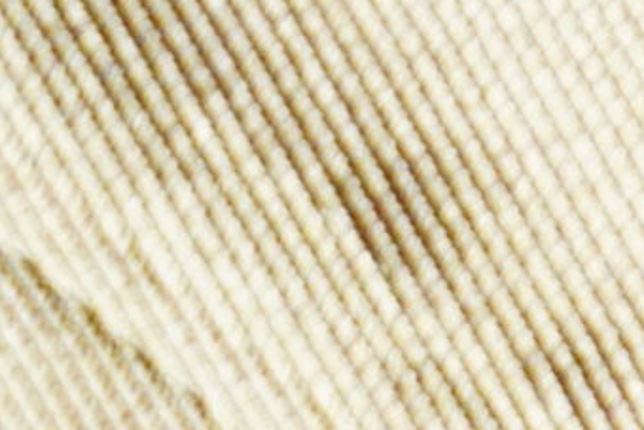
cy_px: -302
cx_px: 2114
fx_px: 14155
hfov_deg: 2.6
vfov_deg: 1.7
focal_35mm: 791
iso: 2000
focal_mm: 105
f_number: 4
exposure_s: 1/320
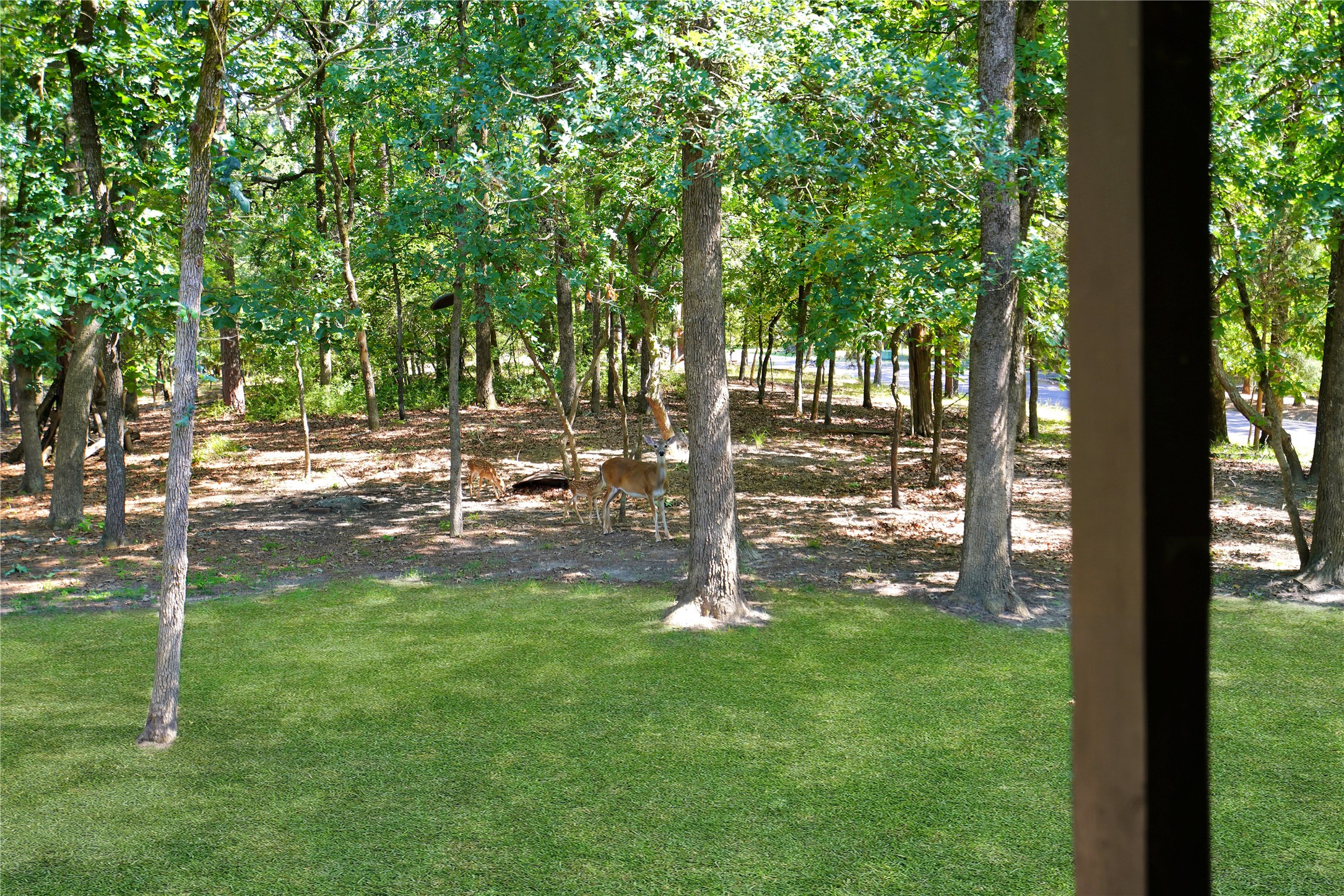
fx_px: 1307
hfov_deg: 54.4
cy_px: 448
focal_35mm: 35
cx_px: 672
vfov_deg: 37.9
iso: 100
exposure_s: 1/60
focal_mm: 35
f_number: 4
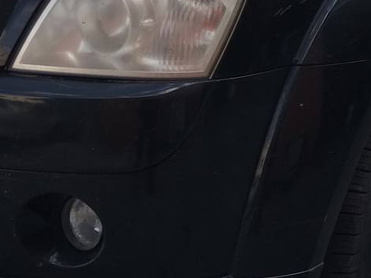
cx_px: 151
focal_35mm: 80
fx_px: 857
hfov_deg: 24.4
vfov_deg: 18.2
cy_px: 49
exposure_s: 1/416
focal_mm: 3.83
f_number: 2.2
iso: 125
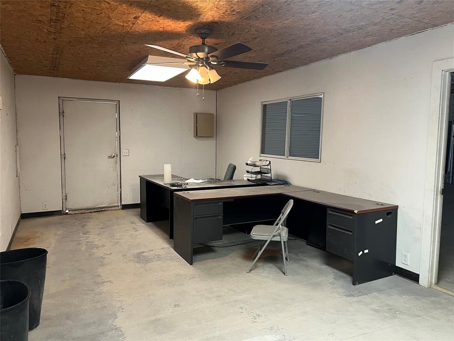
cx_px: 227
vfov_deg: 53.1
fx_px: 341
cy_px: 170
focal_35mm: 26
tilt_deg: -5.5
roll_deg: -0.2
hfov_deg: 67.3
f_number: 1.5
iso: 200
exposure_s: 1/60
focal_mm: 5.7
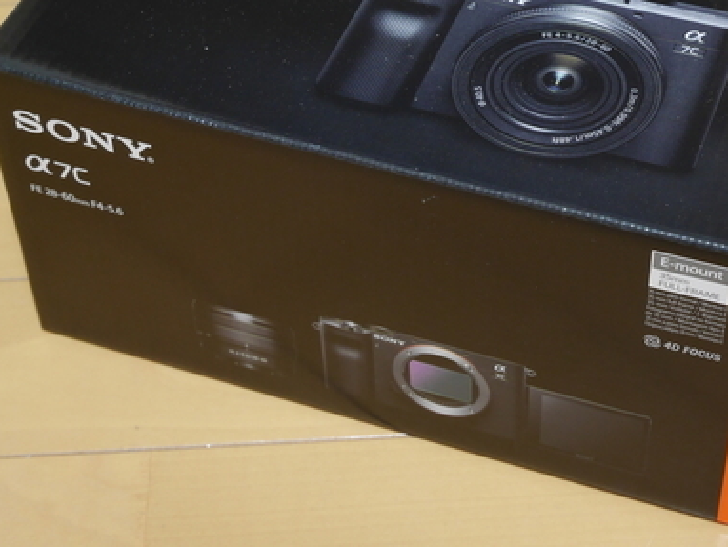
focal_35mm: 88
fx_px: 1852
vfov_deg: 16.7
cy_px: 161
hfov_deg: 22.2
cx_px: 444
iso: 800
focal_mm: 28
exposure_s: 1/10
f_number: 5.4
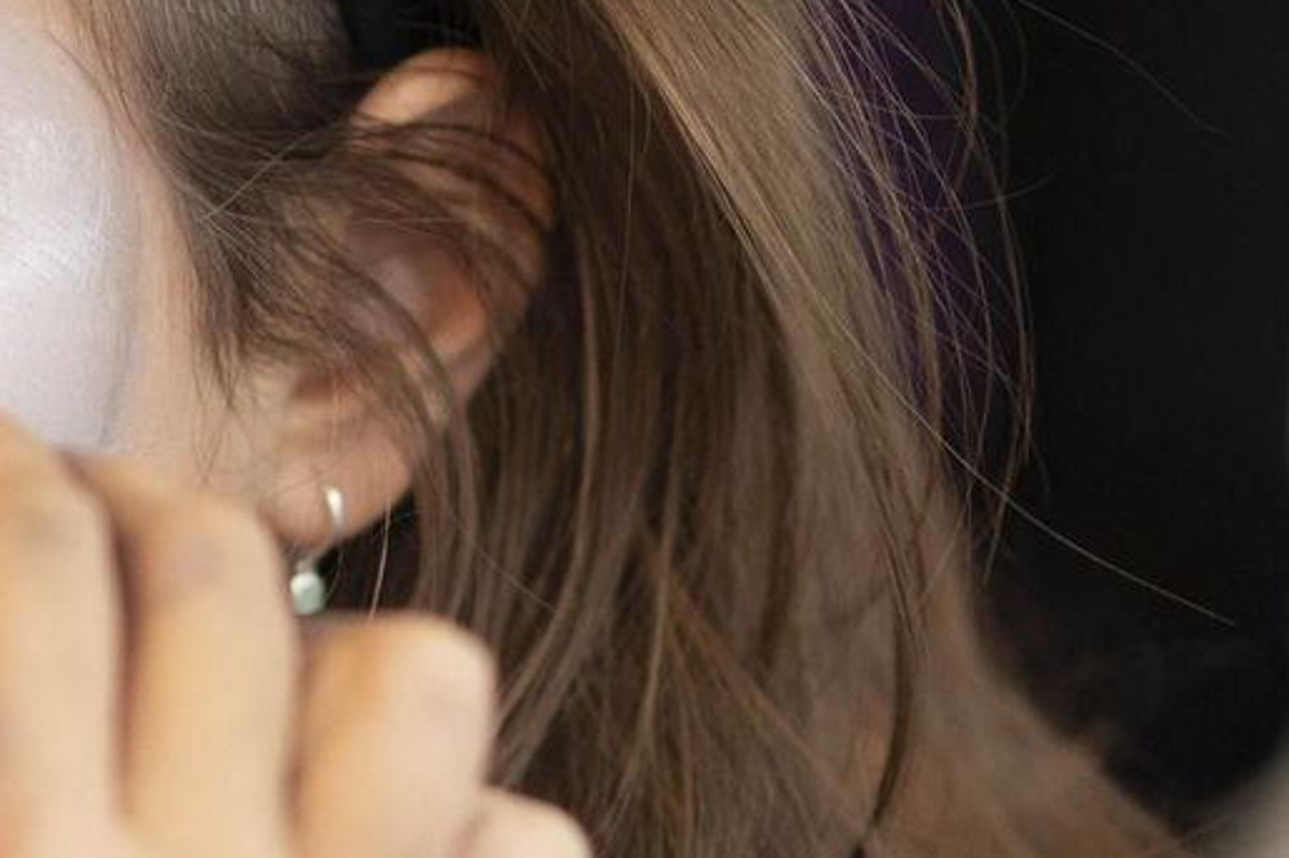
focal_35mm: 264
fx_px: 9449
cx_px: -288
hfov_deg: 7.7
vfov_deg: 5.2
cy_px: 384
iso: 2500
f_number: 2
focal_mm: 85
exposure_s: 1/200
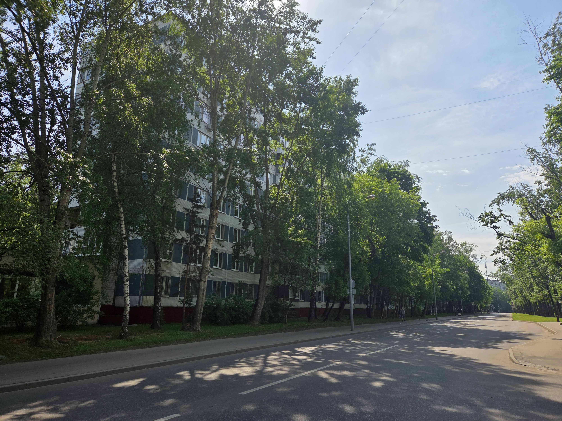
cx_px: 281
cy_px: 210
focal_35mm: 23
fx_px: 373
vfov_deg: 58.9
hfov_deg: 73.9
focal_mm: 5.4
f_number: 1.8
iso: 80
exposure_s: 1/6839
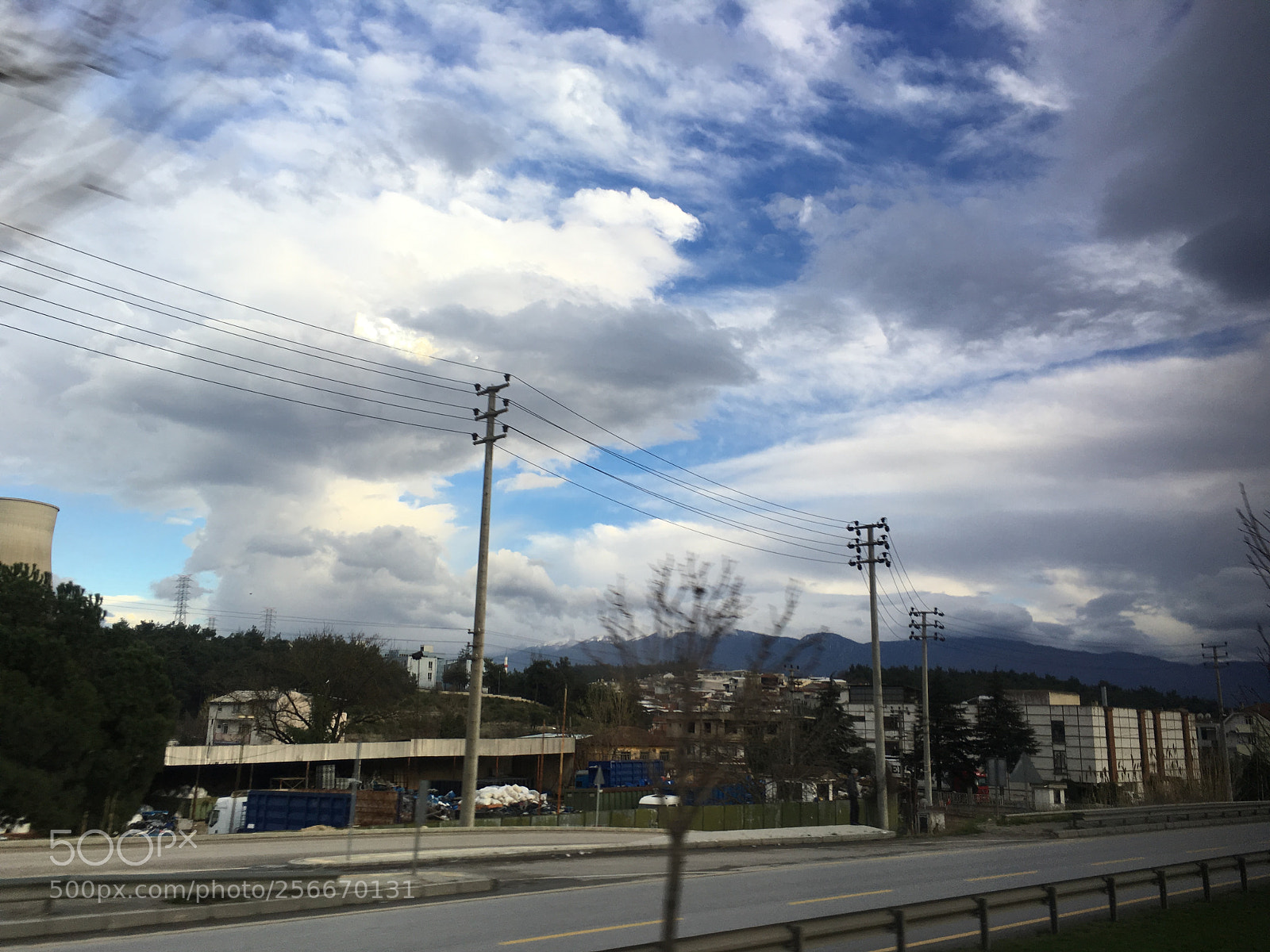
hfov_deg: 61.7
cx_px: 635
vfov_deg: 48.2
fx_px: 1064
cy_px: 476
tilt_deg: +13.6
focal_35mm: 29
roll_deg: +0.4
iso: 25
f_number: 2.2
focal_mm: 4.15
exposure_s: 1/235
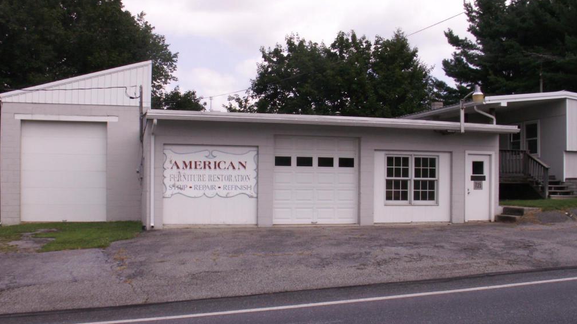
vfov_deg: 30.4
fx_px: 597
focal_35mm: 39
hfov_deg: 51.6
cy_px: 173
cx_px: 284
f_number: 7.1
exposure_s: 1/200
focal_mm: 5.86
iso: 50
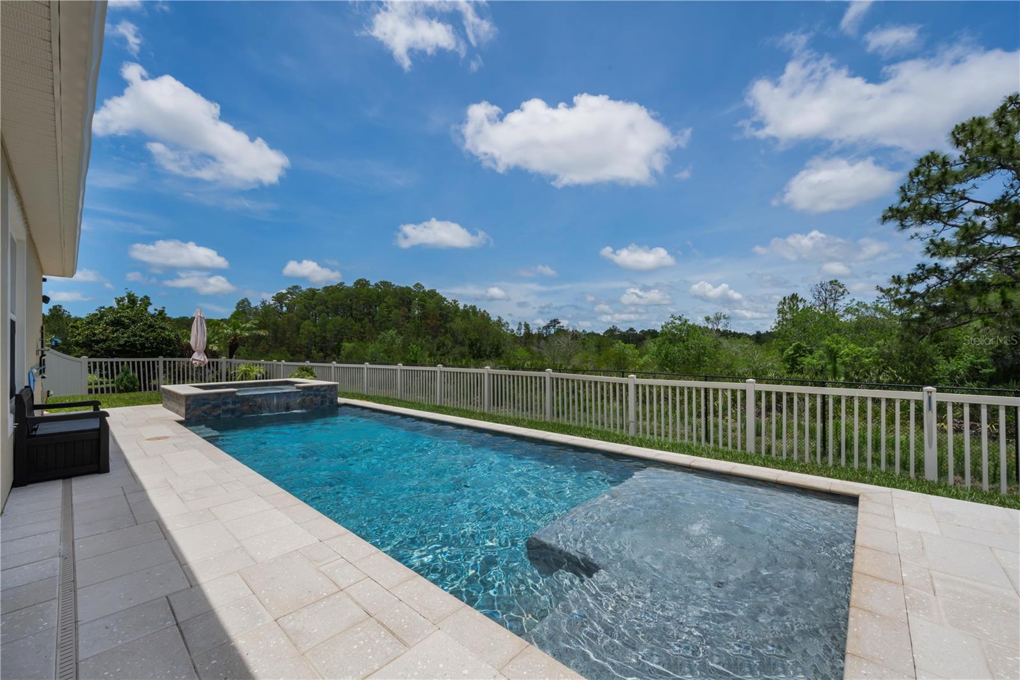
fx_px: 397
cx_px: 510
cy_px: 340
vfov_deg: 81.2
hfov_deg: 104.3
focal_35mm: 14
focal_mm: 14
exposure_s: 1/200
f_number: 16
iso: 100
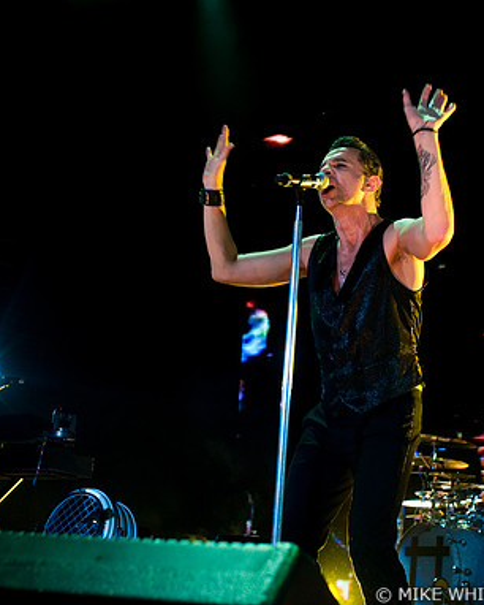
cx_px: 267
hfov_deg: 23.9
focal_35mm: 64
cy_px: 303
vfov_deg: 29.6
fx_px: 1145
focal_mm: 30
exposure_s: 1/320
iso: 800
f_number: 4
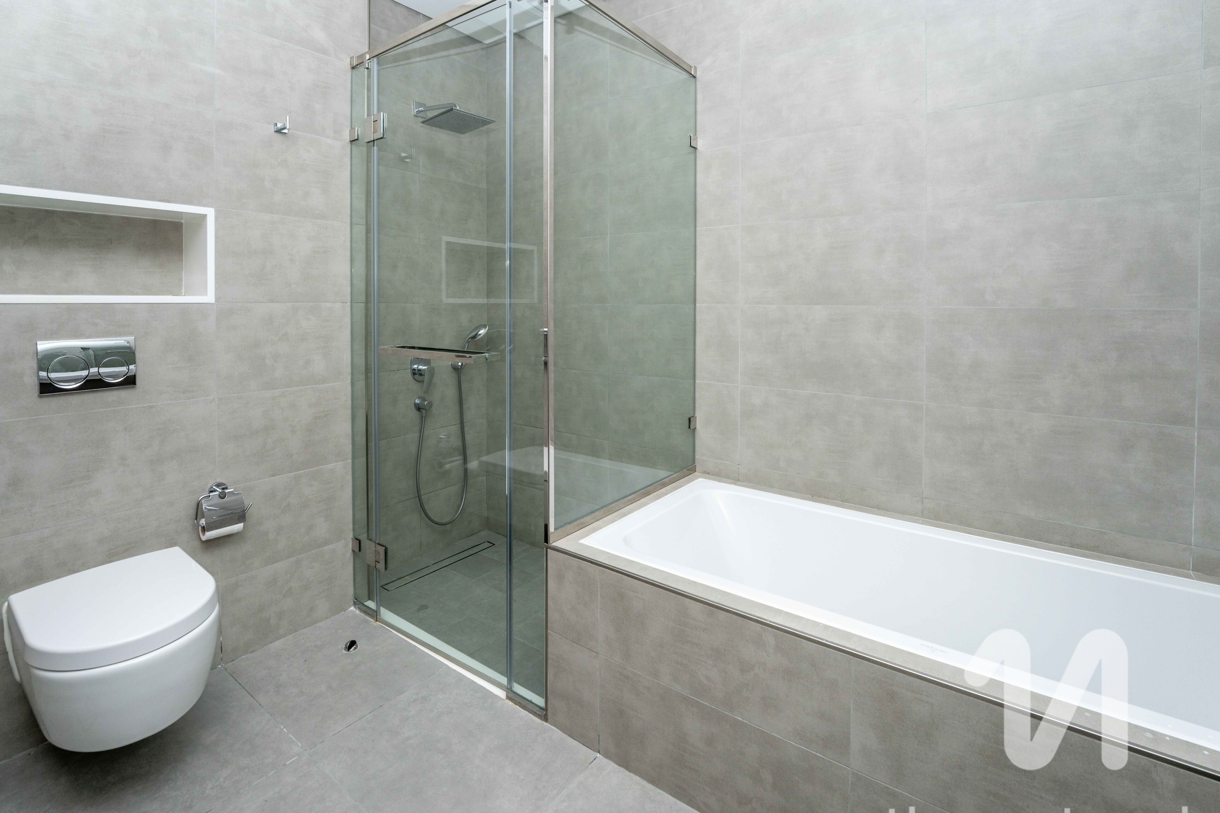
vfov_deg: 77.3
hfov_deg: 100.2
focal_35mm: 15
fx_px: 508
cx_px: 568
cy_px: 426
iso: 250
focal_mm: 14
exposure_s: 1/100
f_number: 8
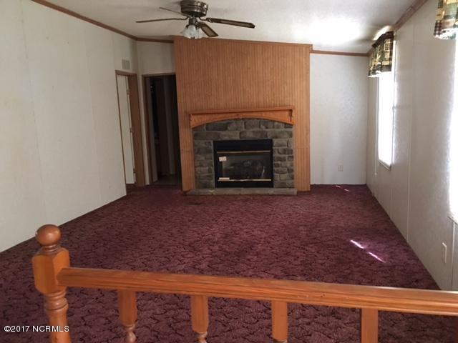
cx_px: 229
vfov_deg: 48.2
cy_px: 172
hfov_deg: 61.7
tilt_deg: -9.4
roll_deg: +3.4
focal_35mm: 29
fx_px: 384
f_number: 2.2
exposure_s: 1/4
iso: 64
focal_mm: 4.15
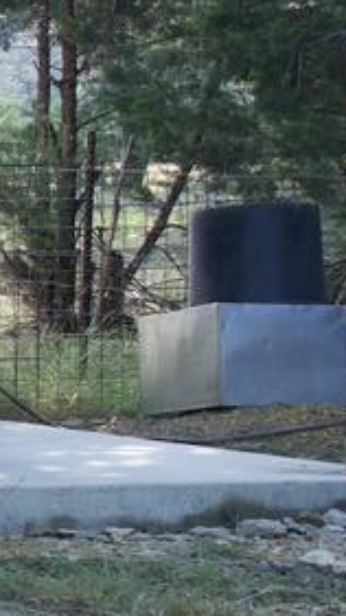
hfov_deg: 6.0
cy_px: 430
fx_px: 2366
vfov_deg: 14.8
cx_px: -1301
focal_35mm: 145
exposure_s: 1/160
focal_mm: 24
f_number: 4
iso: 200
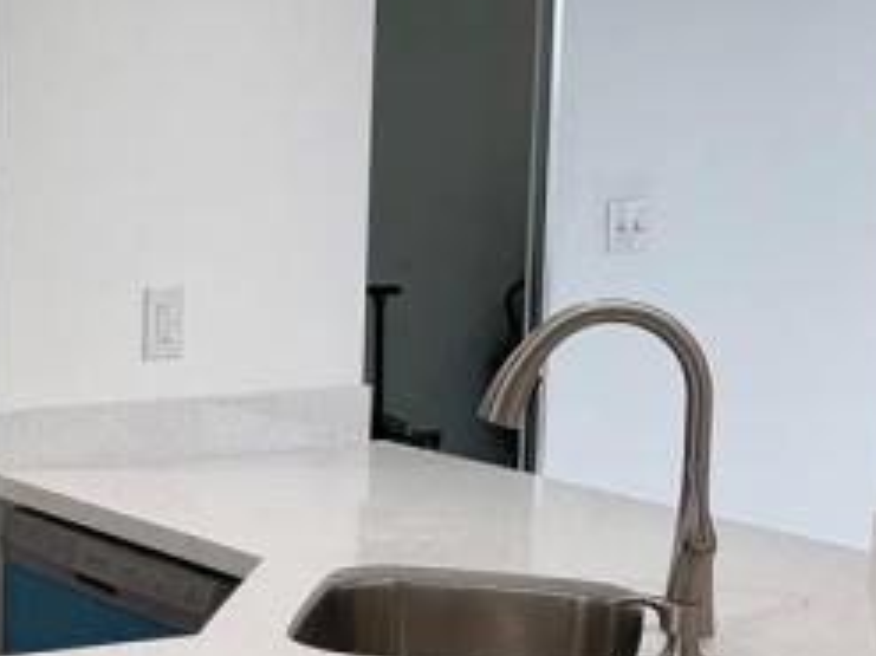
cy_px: 365
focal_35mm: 101
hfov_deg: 17.9
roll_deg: -1.0
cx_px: -326
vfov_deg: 14.6
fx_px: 2555
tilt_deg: -6.8
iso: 50
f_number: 1.6
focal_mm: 5.96
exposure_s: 1/175
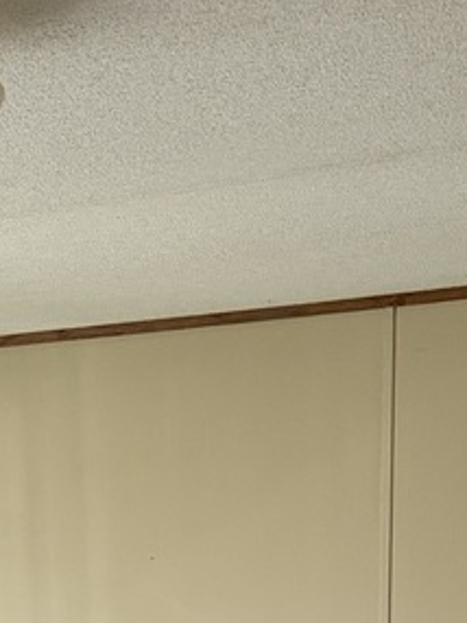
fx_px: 1636
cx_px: 214
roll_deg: +0.5
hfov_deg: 16.2
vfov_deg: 18.3
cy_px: 1023
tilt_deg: -12.0
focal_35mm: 91
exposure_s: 1/60
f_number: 1.78
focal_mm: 6.76
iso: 400
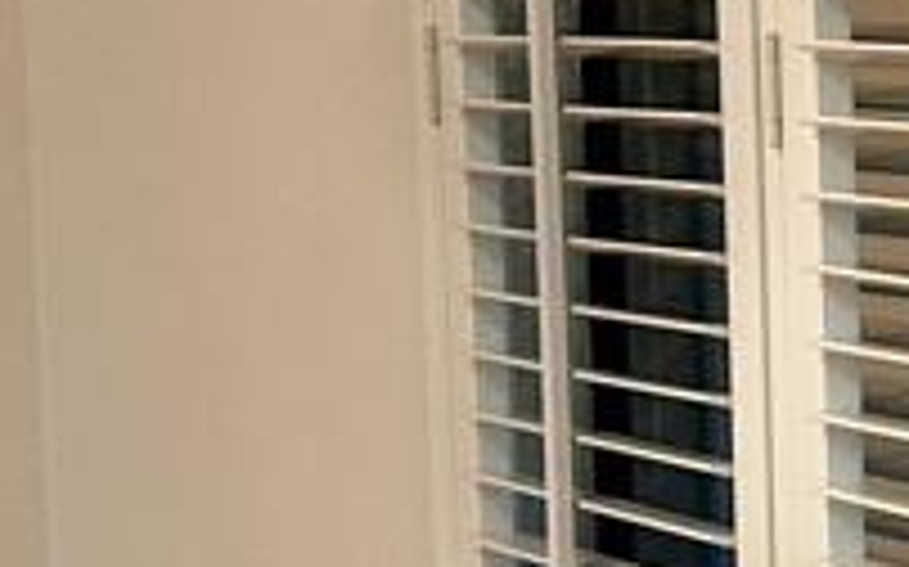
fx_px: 3194
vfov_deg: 10.1
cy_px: 112
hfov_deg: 14.4
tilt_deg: -6.0
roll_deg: +0.8
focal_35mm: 129
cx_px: 1611
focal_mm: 6.86
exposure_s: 1/60
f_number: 1.78
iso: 320
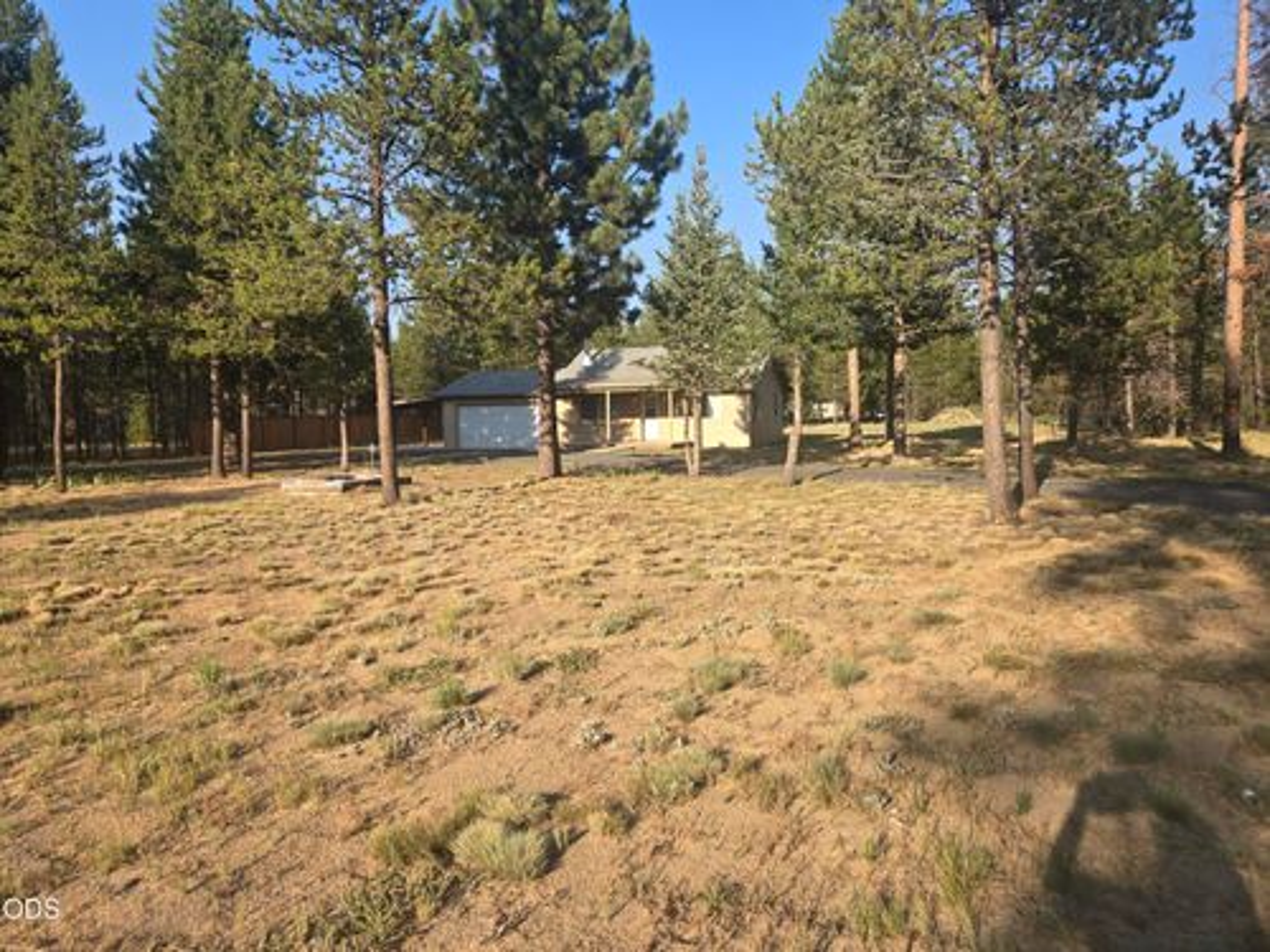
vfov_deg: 58.9
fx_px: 844
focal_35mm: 23
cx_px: 635
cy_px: 476
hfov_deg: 73.9
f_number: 1.8
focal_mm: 5.4
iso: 25
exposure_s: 1/850
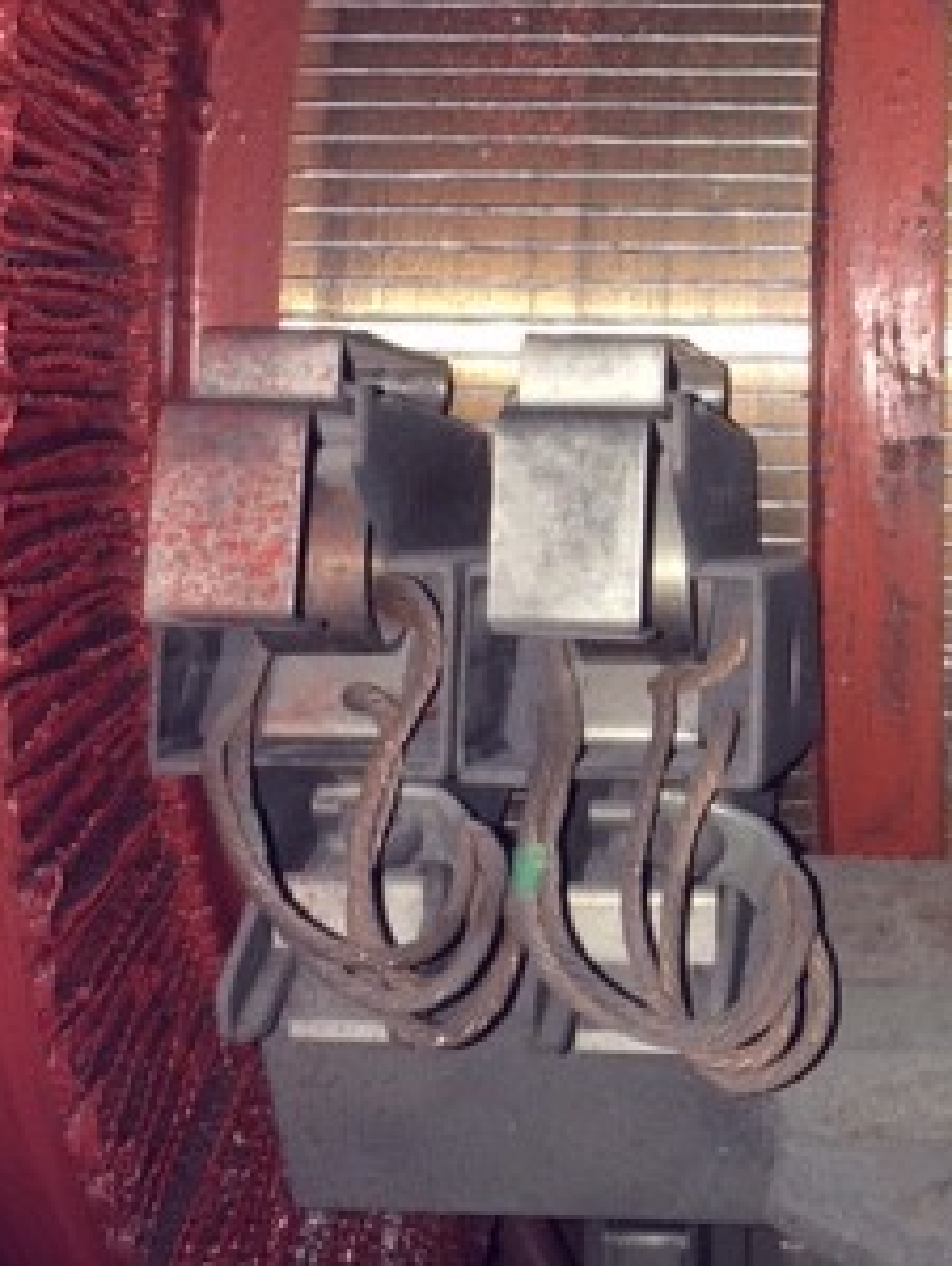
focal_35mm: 62
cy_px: 301
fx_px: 2269
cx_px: 910
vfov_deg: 30.6
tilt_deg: -59.1
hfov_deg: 22.9
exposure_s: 1/16
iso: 32
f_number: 2.2
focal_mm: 4.15
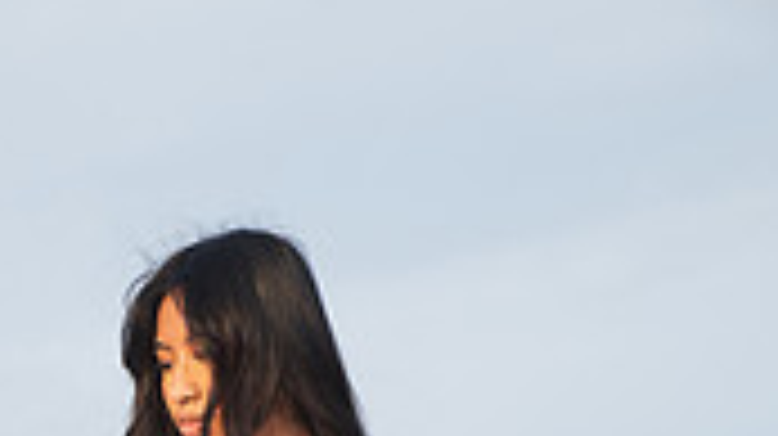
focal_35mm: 150
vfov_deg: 7.6
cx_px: 184
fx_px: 3092
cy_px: 948
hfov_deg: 14.3
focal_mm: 55
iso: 200
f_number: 6.3
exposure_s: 1/320
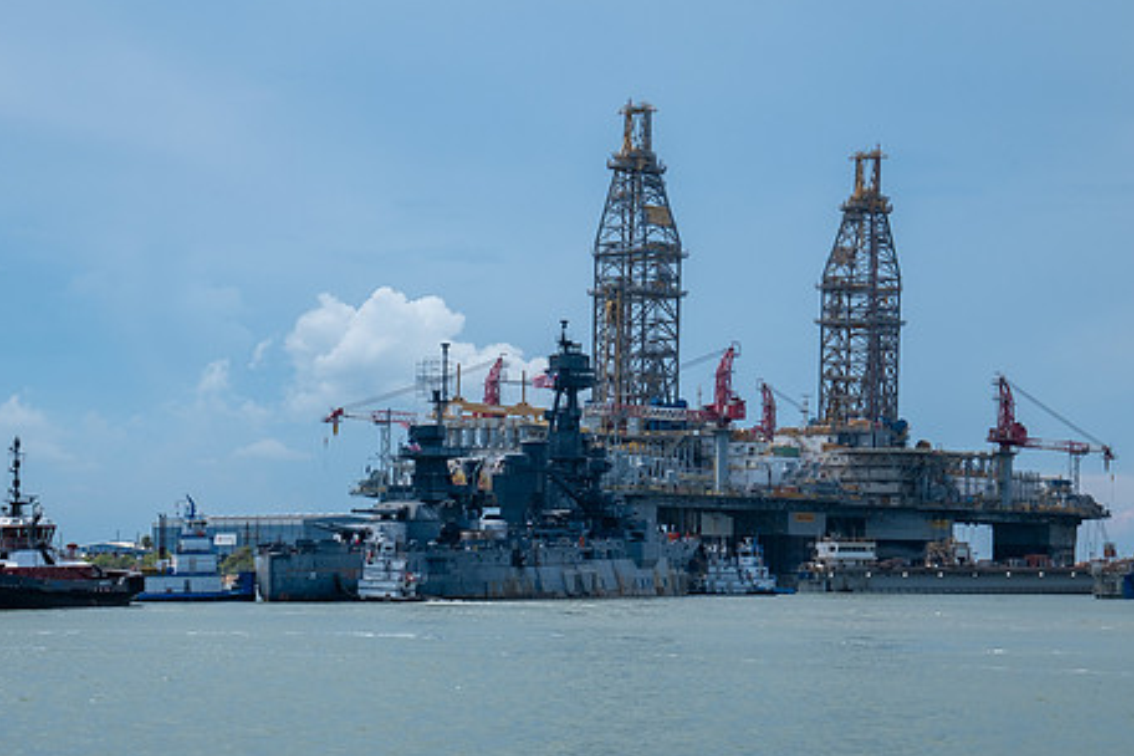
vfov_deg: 15.4
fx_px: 2803
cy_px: 446
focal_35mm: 89
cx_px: 530
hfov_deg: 22.9
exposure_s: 1/300
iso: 160
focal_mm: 46.6
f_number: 11
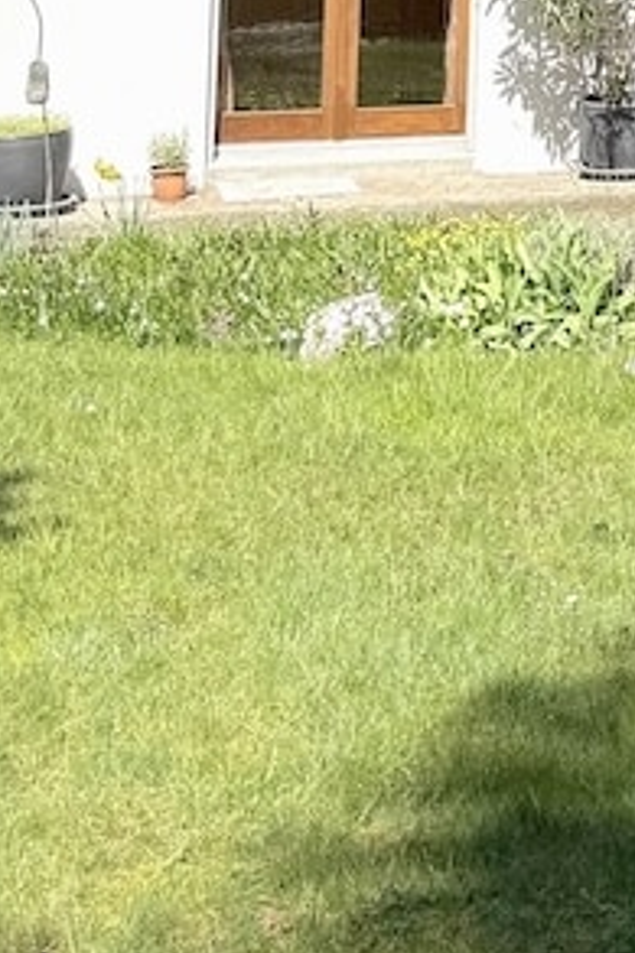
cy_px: -387
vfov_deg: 17.3
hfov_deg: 11.7
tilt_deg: +5.0
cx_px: 1110
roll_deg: -0.1
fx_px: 2887
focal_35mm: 109
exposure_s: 1/3145
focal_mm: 6.76
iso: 80
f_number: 1.78
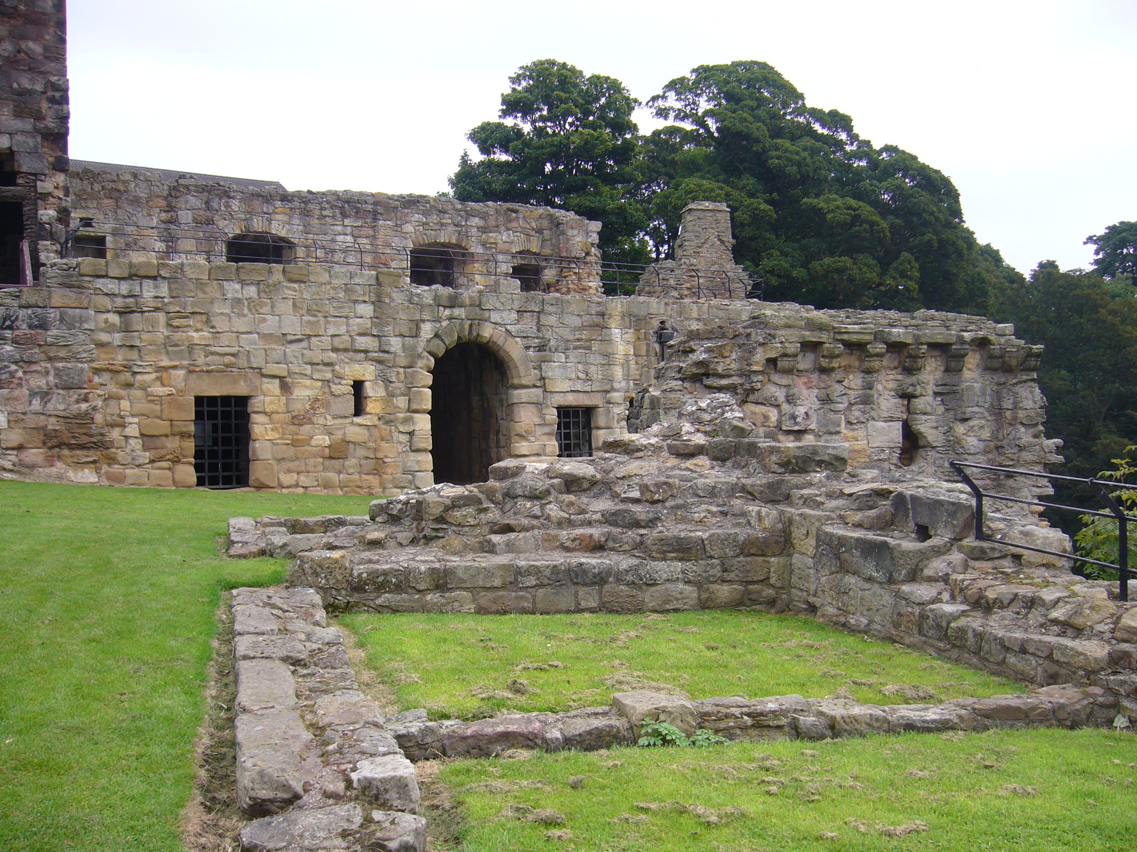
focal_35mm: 35
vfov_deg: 40.7
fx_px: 1150
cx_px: 568
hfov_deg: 52.6
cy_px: 426
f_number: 2.8
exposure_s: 1/200
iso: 80
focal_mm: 5.8
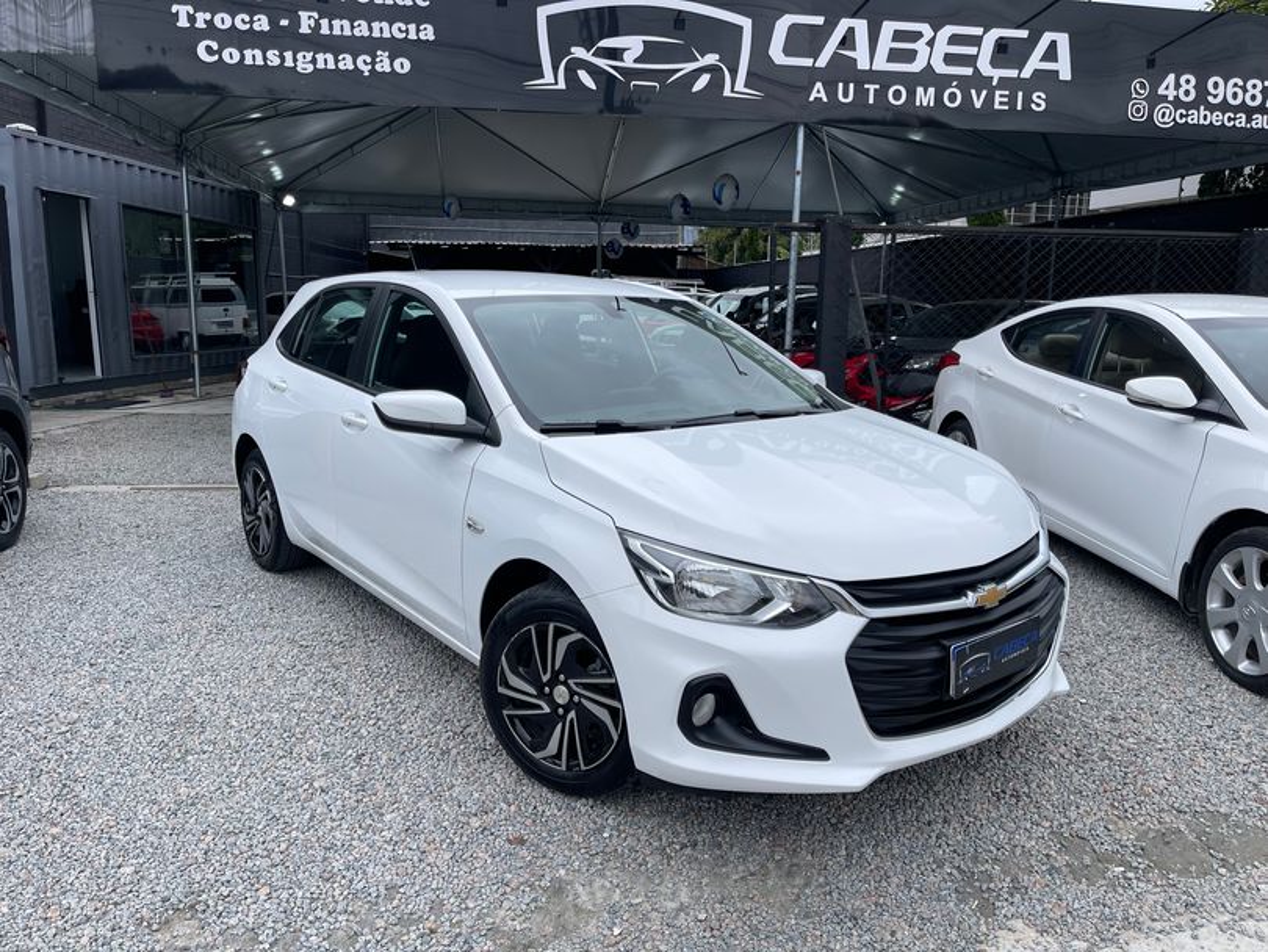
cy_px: 476
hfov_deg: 69.4
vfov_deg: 54.9
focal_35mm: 25
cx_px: 634
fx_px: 916
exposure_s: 1/2387
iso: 32
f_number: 1.6
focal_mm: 5.1
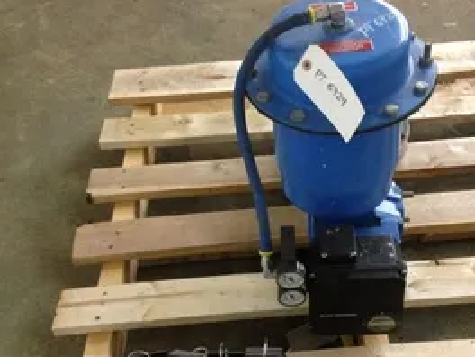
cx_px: 288
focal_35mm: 53
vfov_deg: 27.5
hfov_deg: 36.0
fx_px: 727
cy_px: 215
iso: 250
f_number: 2.4
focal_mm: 4.28
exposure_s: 1/20
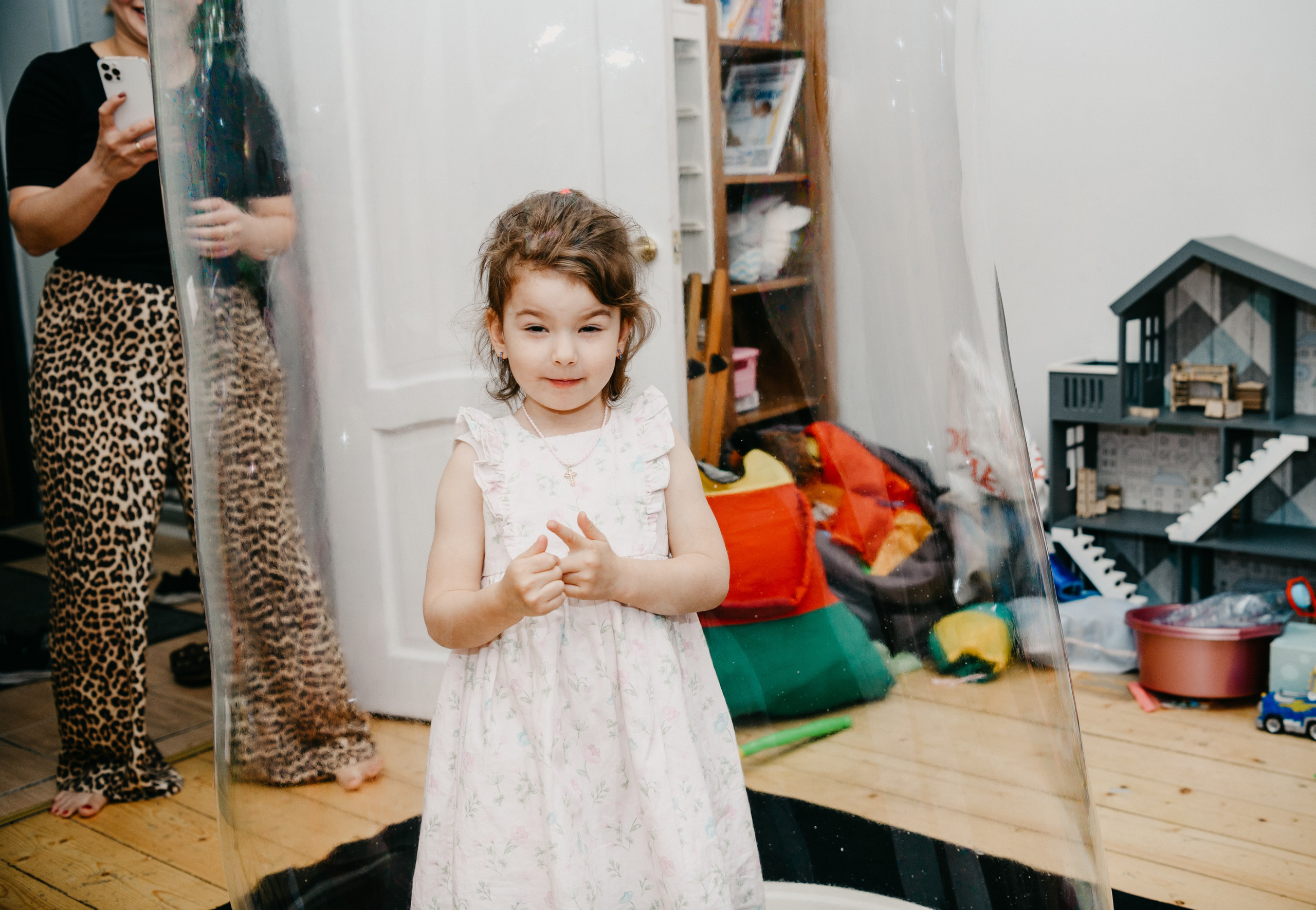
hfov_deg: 49.6
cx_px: 751
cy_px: 409
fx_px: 1419
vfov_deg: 35.5
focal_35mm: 38
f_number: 3.5
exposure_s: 1/160
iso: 160
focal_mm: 34
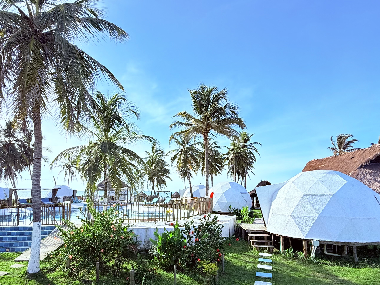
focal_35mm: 22
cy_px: 181
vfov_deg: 60.2
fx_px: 241
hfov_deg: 76.1
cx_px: 169
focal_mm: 2.22
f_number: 2.2
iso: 50
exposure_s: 1/1145
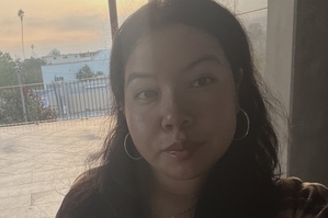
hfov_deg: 47.5
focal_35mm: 40
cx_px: 102
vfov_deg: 32.4
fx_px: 364
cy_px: 175
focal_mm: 2.71
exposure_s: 1/121
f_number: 2.2
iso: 25
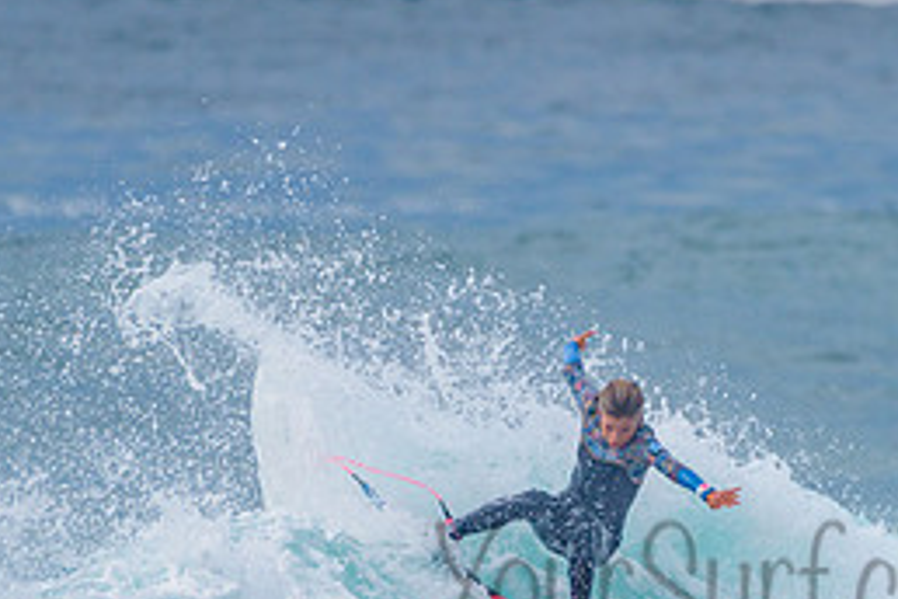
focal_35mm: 1379
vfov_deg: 1.0
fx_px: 34396
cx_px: 703
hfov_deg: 1.5
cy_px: 509
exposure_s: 1/2000
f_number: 5.6
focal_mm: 500
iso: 200
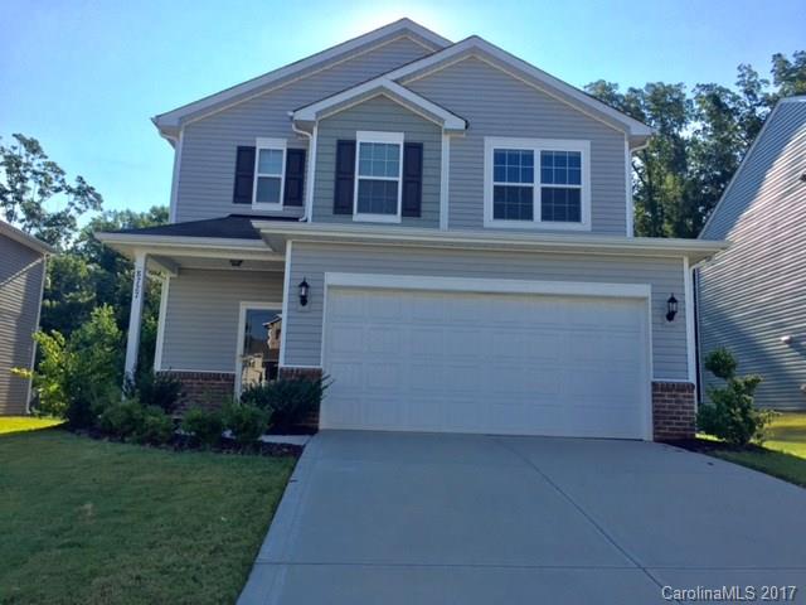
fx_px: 675
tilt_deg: +8.4
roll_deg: -3.5
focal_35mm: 29
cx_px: 403
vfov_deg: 48.2
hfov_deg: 61.7
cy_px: 302
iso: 32
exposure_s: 1/1883
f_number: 2.2
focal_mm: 4.15
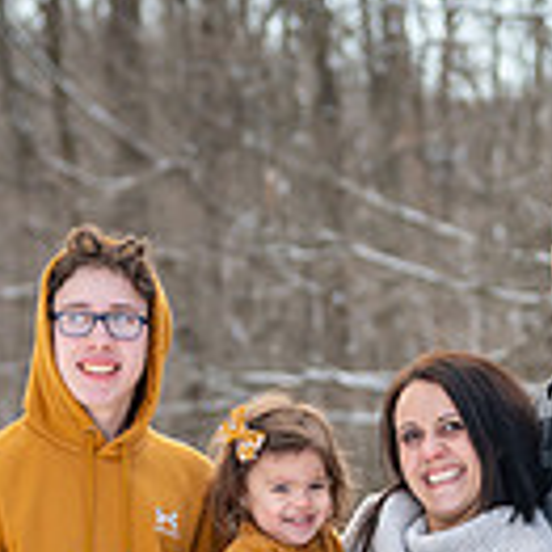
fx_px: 4763
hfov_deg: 6.6
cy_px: 704
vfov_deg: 6.6
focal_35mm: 264
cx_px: 476
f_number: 3.5
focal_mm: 70
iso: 320
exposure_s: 1/500
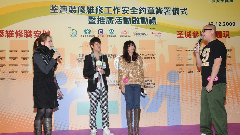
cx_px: 119
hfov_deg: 56.6
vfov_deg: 33.7
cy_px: 71
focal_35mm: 35
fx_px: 223
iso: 800
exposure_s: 1/160
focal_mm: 22
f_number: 6.3
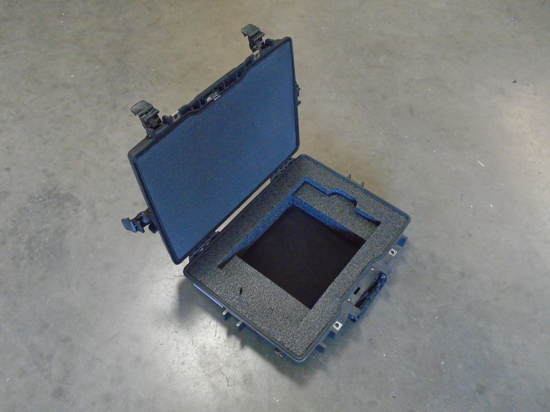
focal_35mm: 31
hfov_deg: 58.4
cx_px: 275
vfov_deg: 45.4
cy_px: 206
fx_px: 493
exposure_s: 1/60
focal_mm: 5.5
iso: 800
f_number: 3.5
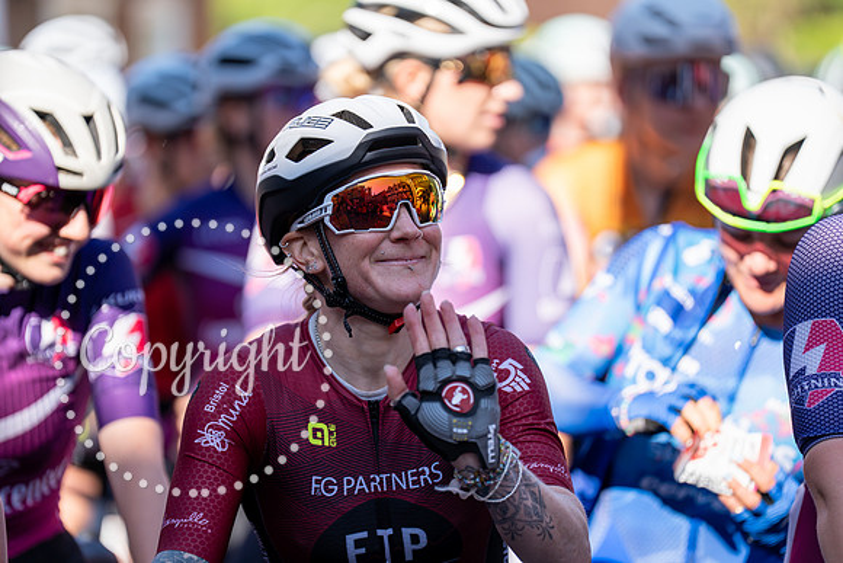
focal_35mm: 182
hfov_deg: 11.3
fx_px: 4263
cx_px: 422
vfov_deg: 7.5
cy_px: 282
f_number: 2.8
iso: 100
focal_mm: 182
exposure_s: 1/1000
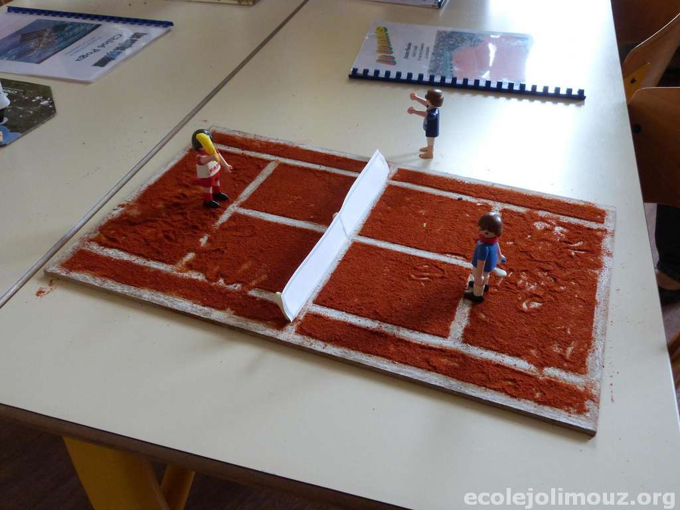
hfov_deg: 55.4
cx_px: 340
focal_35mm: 33
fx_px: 648
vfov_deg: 42.9
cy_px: 255
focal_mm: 5.8
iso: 250
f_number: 3
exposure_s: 1/60
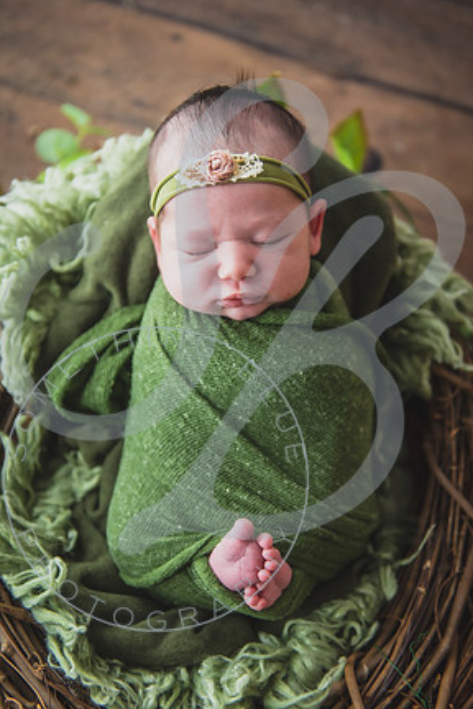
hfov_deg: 27.0
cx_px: 230
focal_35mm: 50
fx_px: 985
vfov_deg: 39.6
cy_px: 354
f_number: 2.8
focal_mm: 48
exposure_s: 1/125
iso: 400
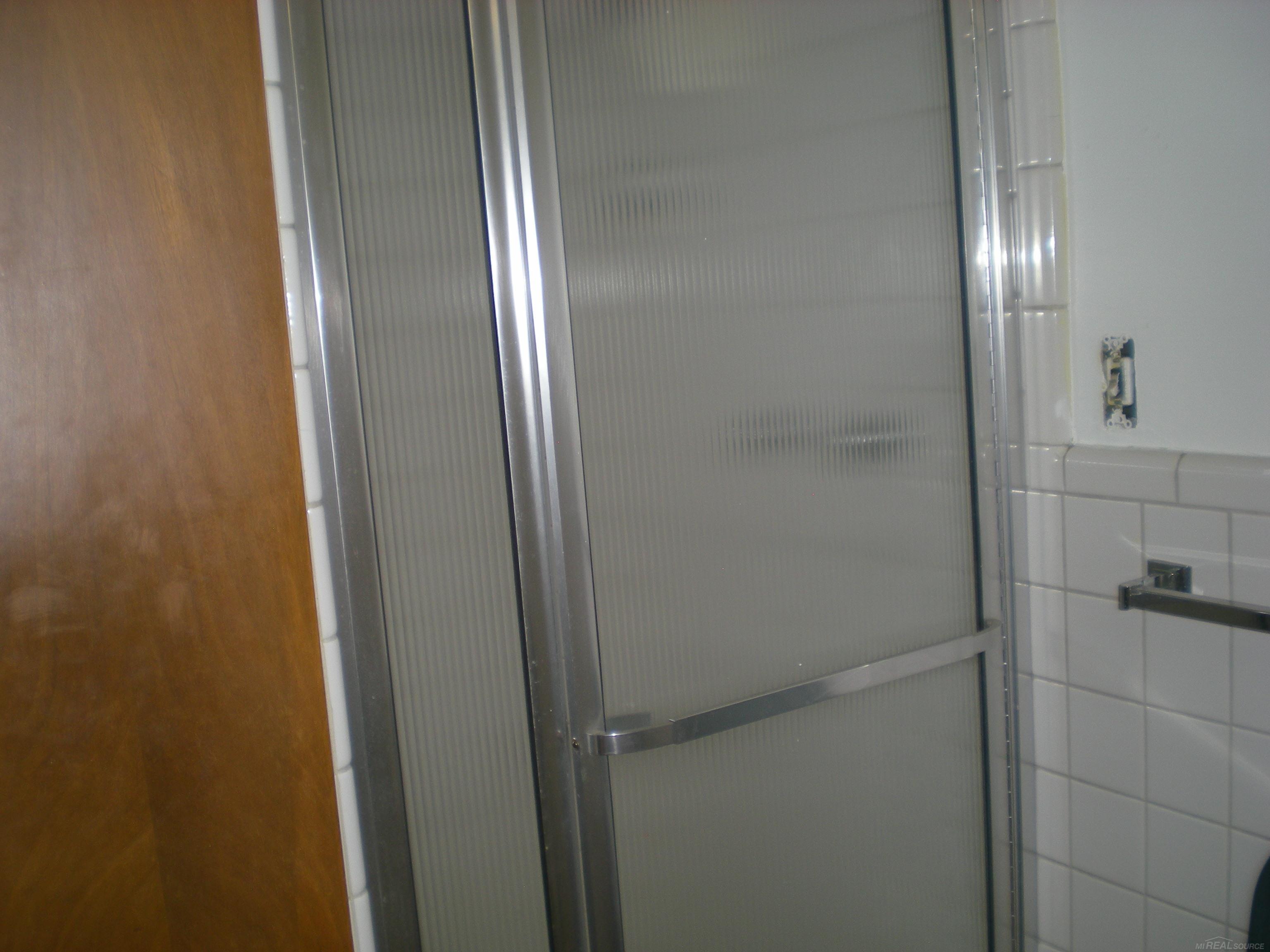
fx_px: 1394
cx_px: 635
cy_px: 476
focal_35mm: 38
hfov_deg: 49.0
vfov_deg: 37.7
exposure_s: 1/60
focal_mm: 6.3
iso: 50
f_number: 3.1
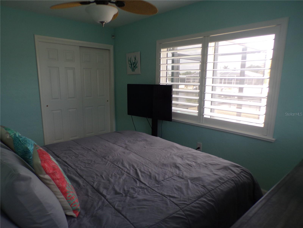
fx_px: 210
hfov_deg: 71.6
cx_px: 152
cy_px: 114
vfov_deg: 56.8
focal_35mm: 24
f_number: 3
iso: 80
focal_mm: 4.3
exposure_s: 1/70
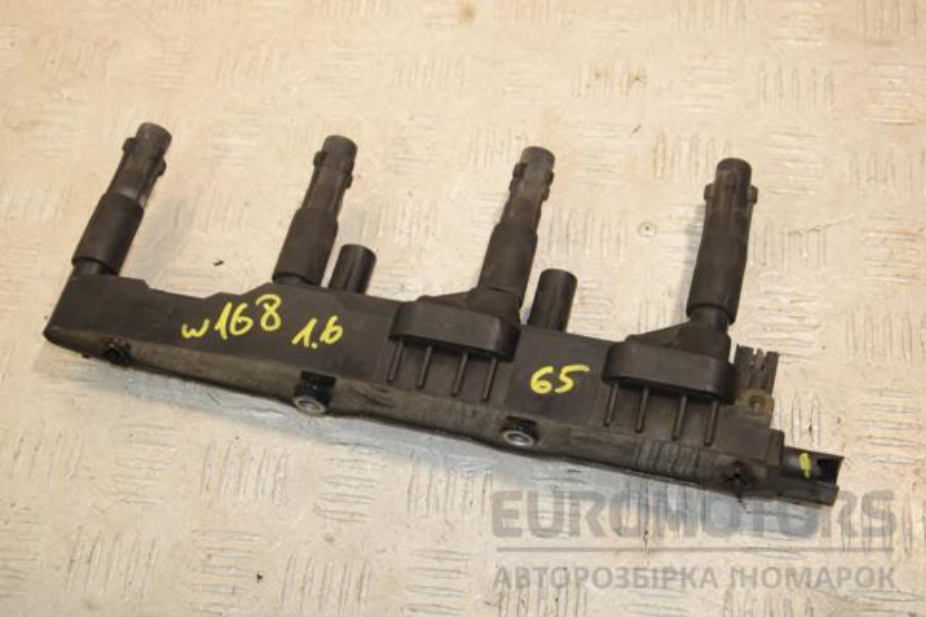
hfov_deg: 33.4
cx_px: 463
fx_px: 1543
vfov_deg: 22.6
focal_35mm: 60
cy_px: 308
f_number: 7.1
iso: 800
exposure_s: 1/200
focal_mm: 40
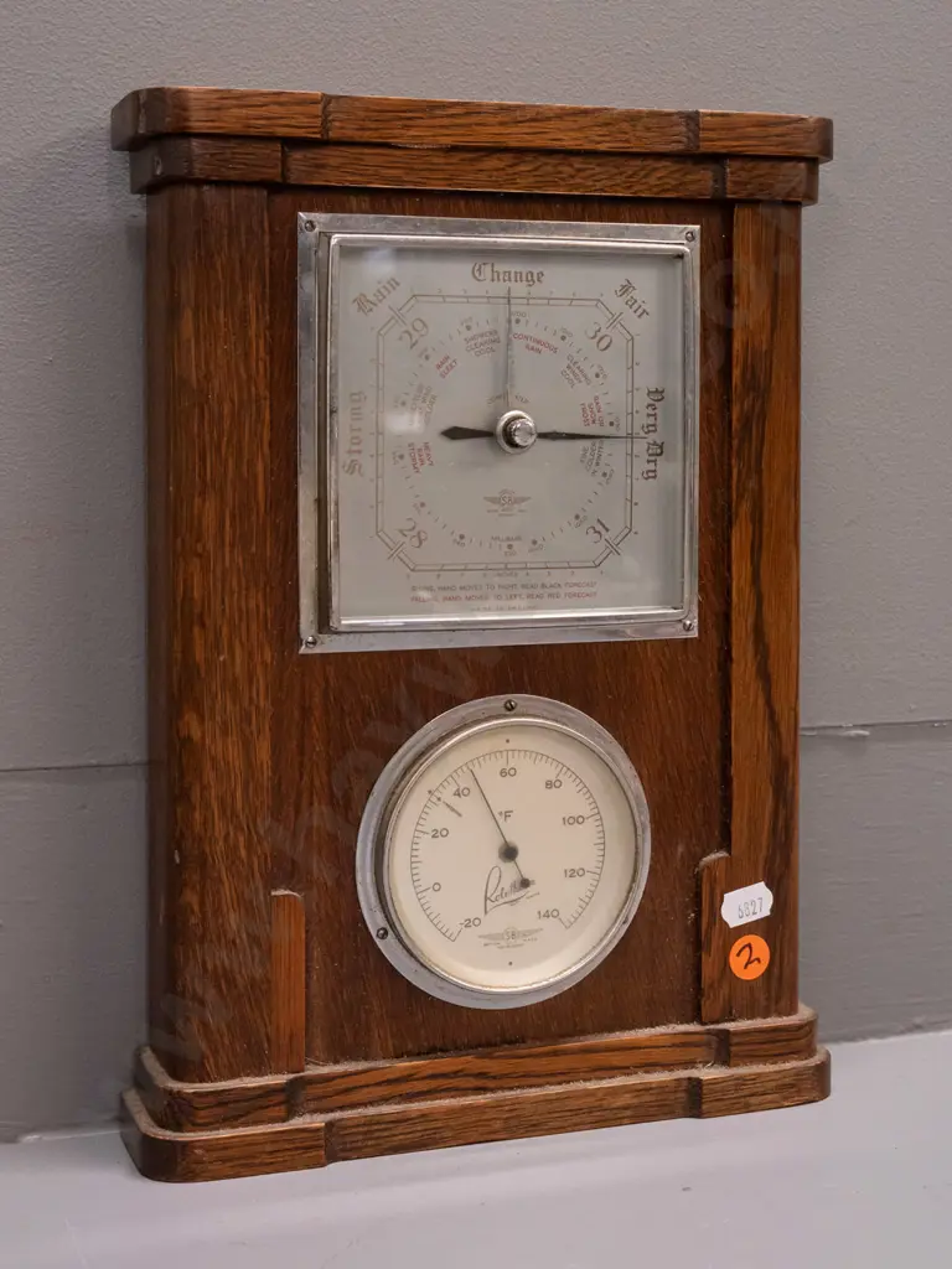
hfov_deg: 29.1
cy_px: 634
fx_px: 1833
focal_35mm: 50
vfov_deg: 38.2
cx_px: 476
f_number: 5.6
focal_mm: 25
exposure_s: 1/125
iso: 3200
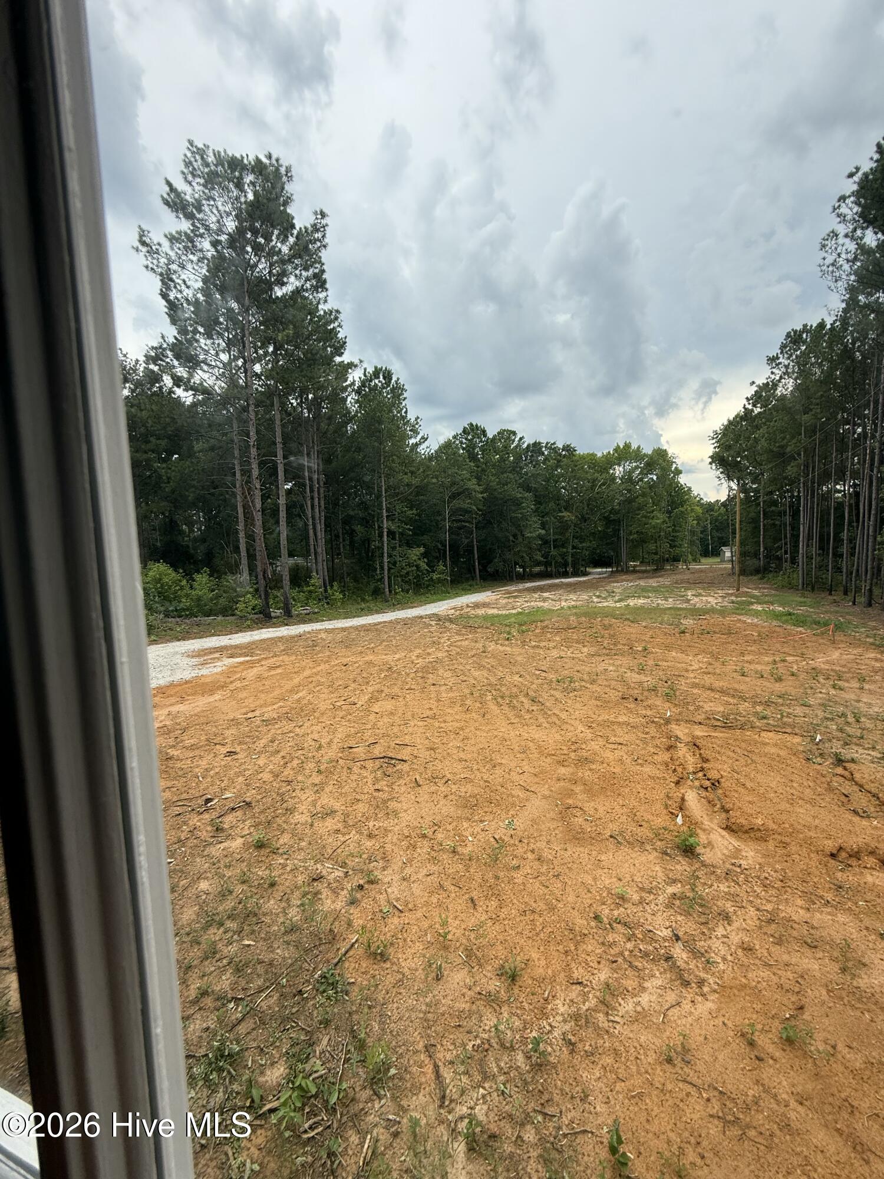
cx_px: 442
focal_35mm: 14
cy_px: 590
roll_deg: +2.5
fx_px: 477
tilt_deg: -3.5
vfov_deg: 102.1
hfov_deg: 85.7
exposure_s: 1/326
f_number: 2.2
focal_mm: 2.22
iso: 50
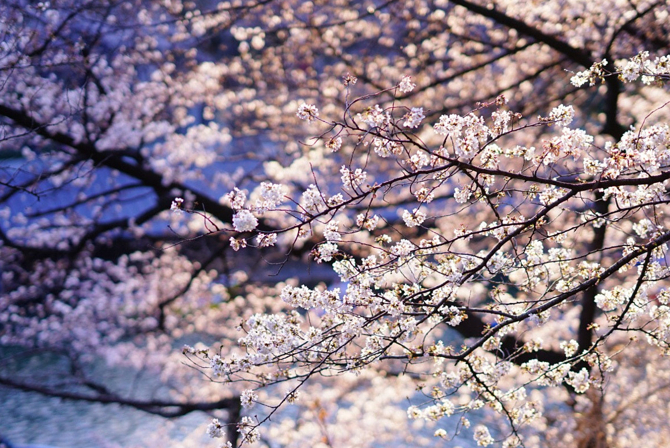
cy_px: 255
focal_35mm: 117
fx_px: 2179
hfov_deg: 17.5
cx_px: 347
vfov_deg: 11.7
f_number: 1.6
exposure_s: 1/1600
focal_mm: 85
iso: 250
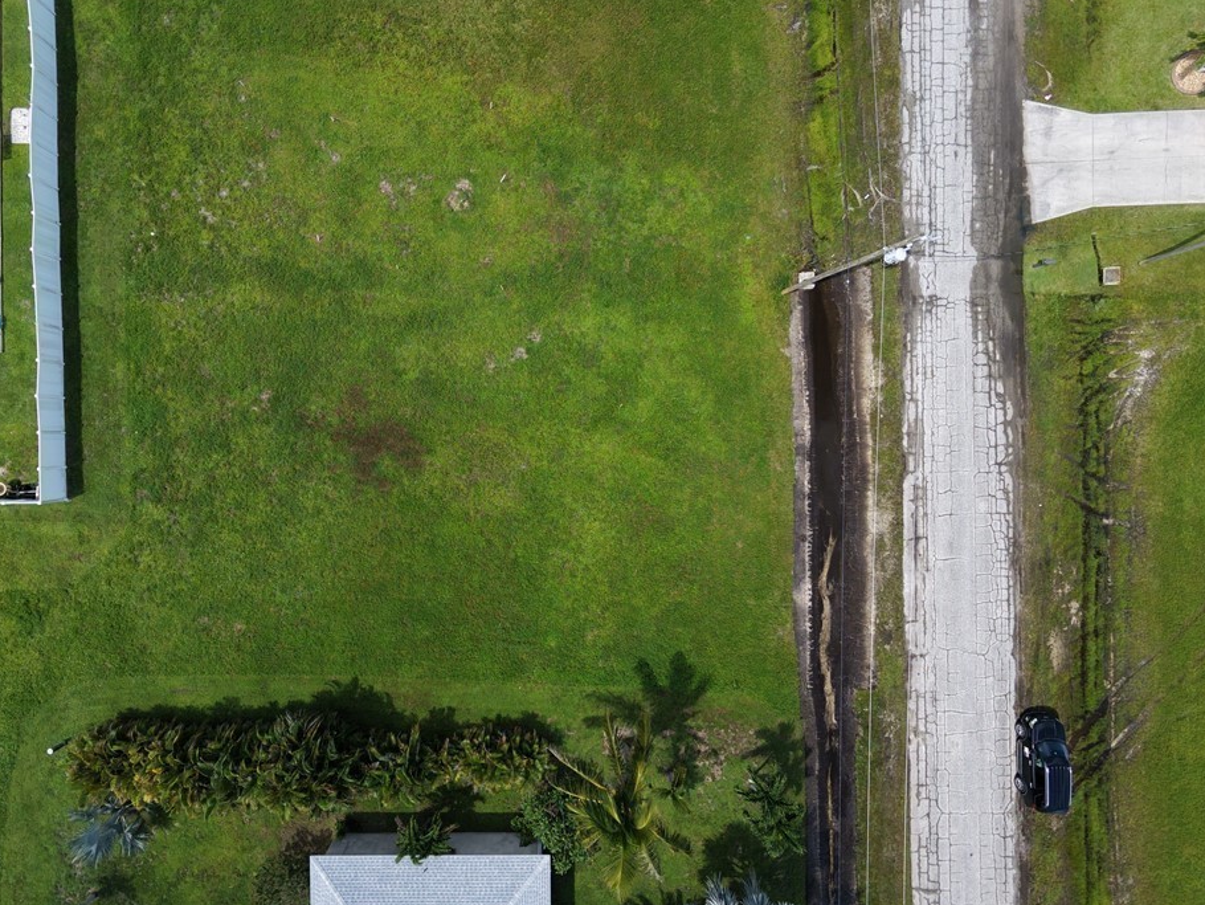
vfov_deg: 71.6
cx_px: 548
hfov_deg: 87.5
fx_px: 627
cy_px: 443
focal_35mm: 18
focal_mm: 3.05
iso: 140
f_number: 2.2
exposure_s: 1/1250
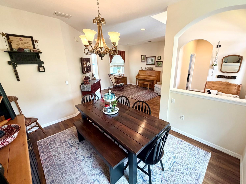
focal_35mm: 15
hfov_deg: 98.1
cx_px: 129
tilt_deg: -15.4
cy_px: 92
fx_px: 107
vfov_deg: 81.8
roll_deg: +0.0
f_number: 2.2
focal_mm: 2.22
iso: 200
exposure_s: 1/60
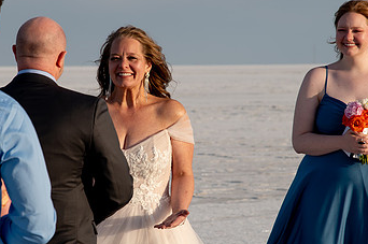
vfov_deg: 5.4
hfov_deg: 8.1
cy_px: 129
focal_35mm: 253
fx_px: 2583
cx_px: 148
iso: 200
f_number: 8
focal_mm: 120
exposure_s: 1/320
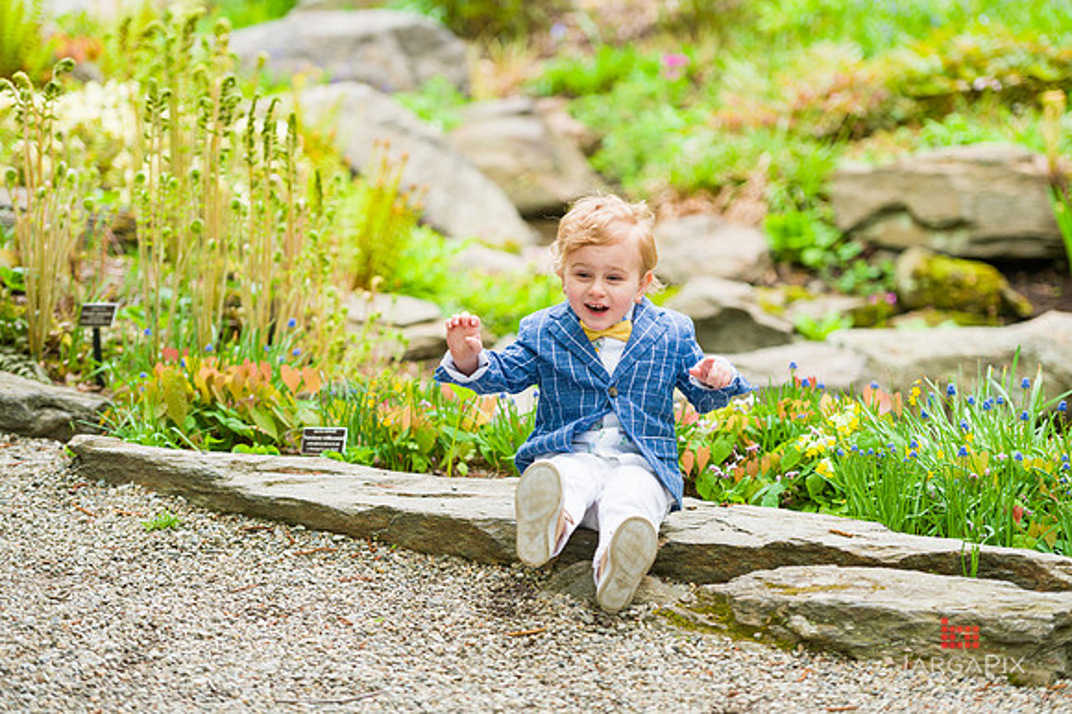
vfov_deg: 12.2
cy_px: 357
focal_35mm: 112
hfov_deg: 18.3
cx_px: 536
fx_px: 3333
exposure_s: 1/320
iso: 200
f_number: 3.2
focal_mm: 112
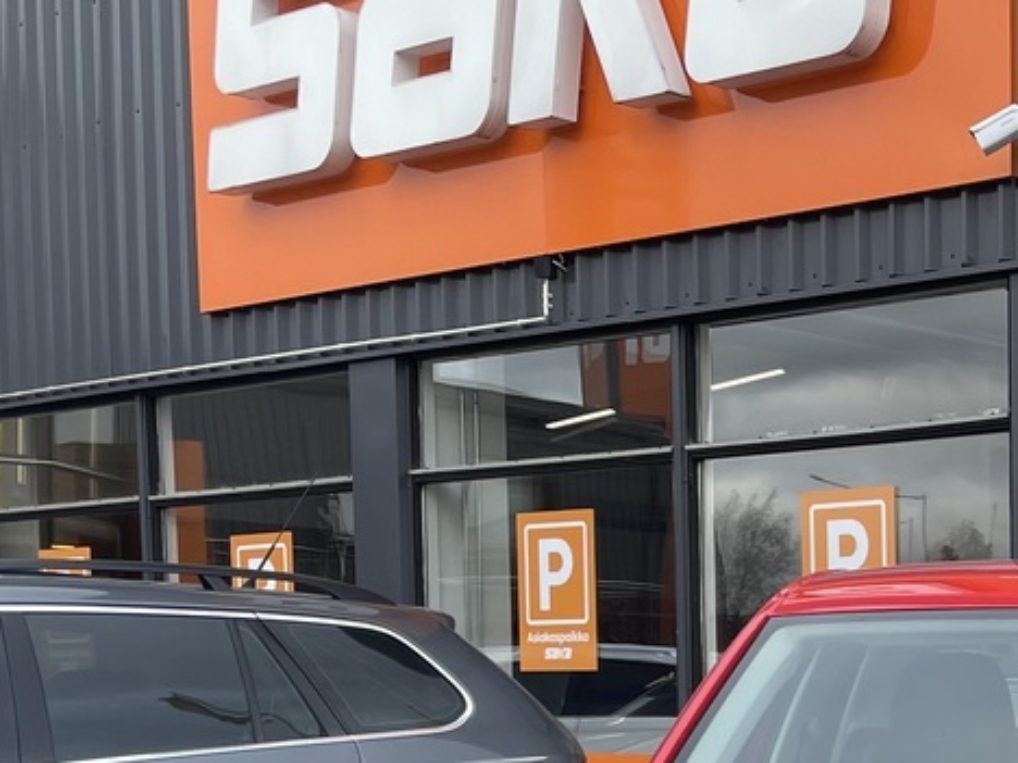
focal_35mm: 80
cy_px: 965
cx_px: 1238
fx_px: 2353
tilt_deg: -3.7
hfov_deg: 22.4
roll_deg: -1.0
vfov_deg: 17.4
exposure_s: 1/394
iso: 32
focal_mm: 4.2
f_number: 1.6
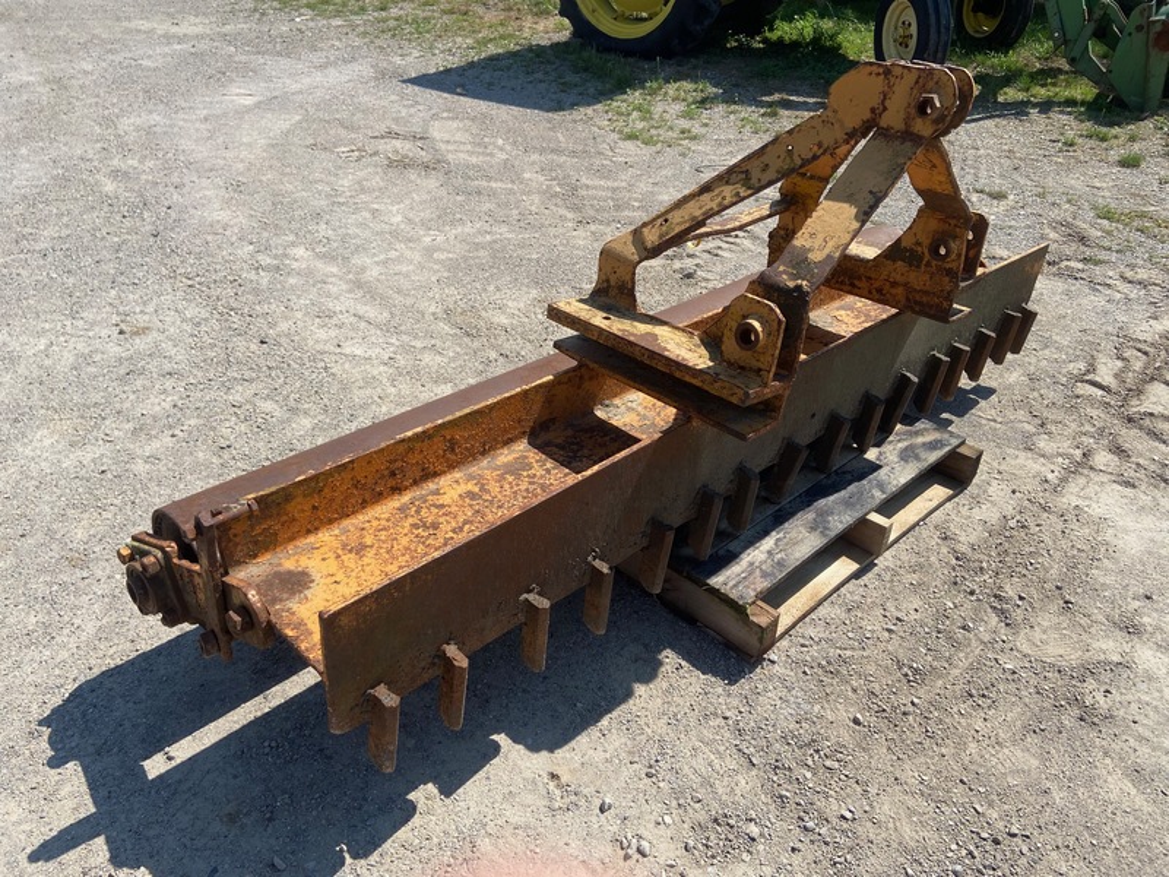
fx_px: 878
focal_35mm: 26
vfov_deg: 53.1
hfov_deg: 67.3
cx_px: 584
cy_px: 438
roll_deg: -0.4
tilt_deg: -33.5
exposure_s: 1/2817
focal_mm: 4.25
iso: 32
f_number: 1.8
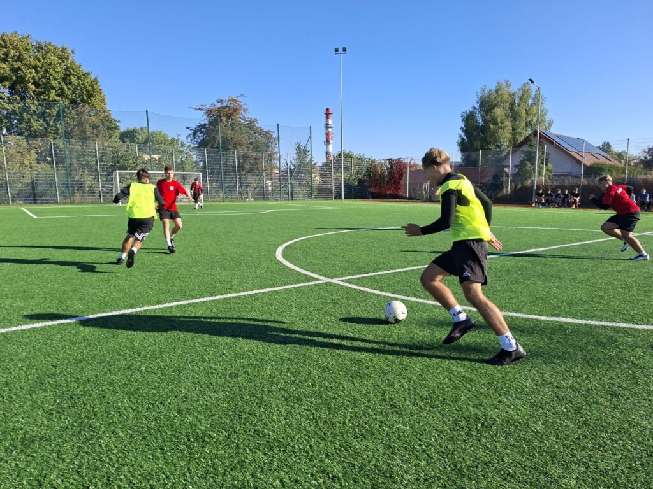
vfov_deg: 58.9
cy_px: 244
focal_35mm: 23
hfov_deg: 73.9
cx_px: 326
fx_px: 434
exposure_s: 1/1192
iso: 50
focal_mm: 5.54
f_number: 1.8
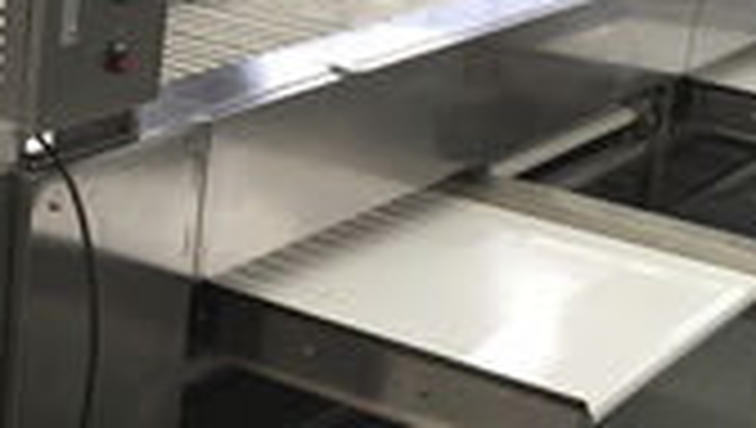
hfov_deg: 22.0
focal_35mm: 94
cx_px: 40
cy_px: 83
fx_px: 1887
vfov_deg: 12.9
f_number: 2.2
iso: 50
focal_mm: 4.15
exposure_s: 1/33
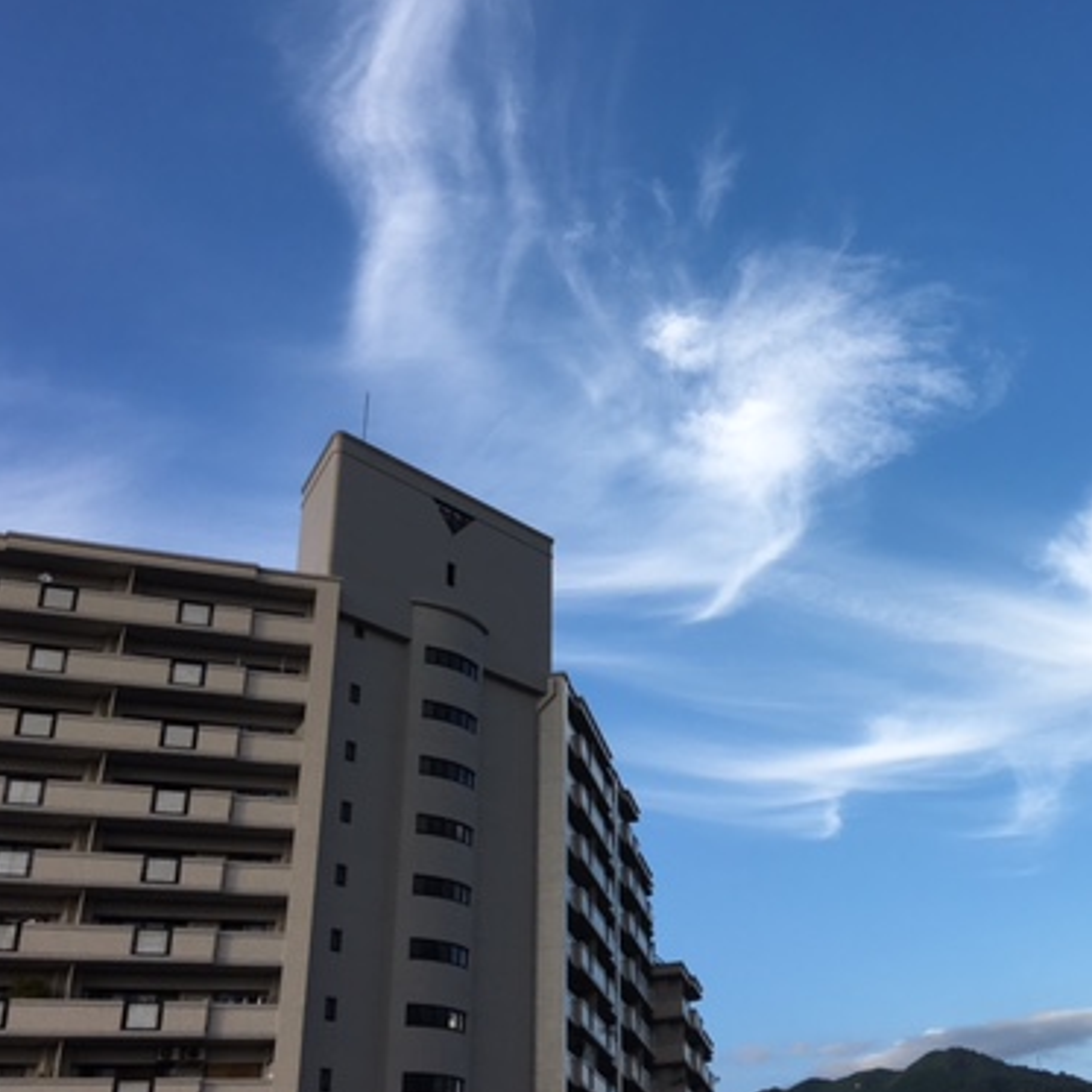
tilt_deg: +31.8
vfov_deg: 38.2
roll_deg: +6.7
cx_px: 864
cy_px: 433
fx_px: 1570
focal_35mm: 44
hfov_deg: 37.1
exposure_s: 1/827
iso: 25
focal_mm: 4.15
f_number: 2.2
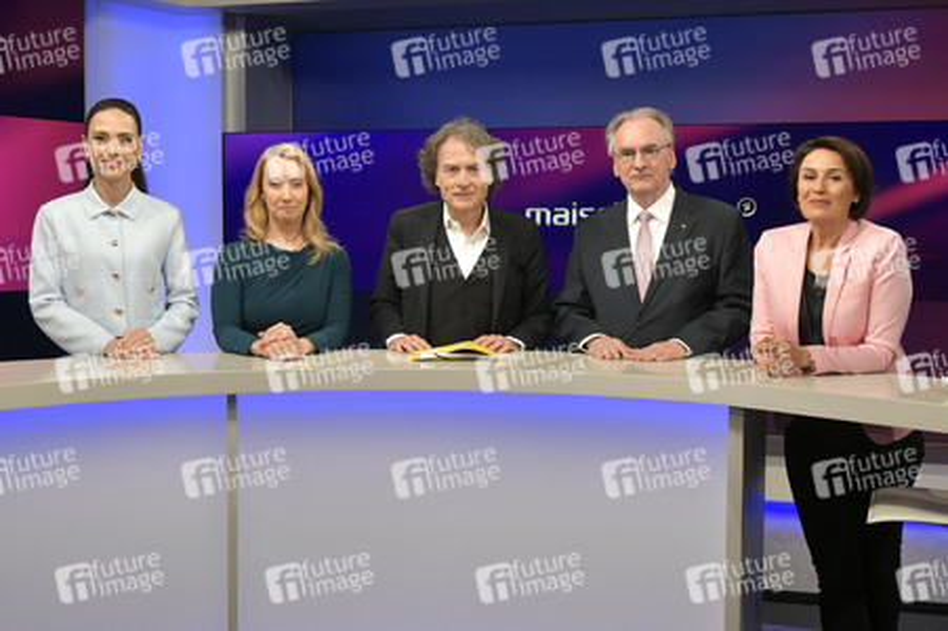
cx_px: 474
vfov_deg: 37.8
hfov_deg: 54.5
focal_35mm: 35
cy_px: 316
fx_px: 921
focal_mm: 35
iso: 2000
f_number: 5.6
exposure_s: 1/200
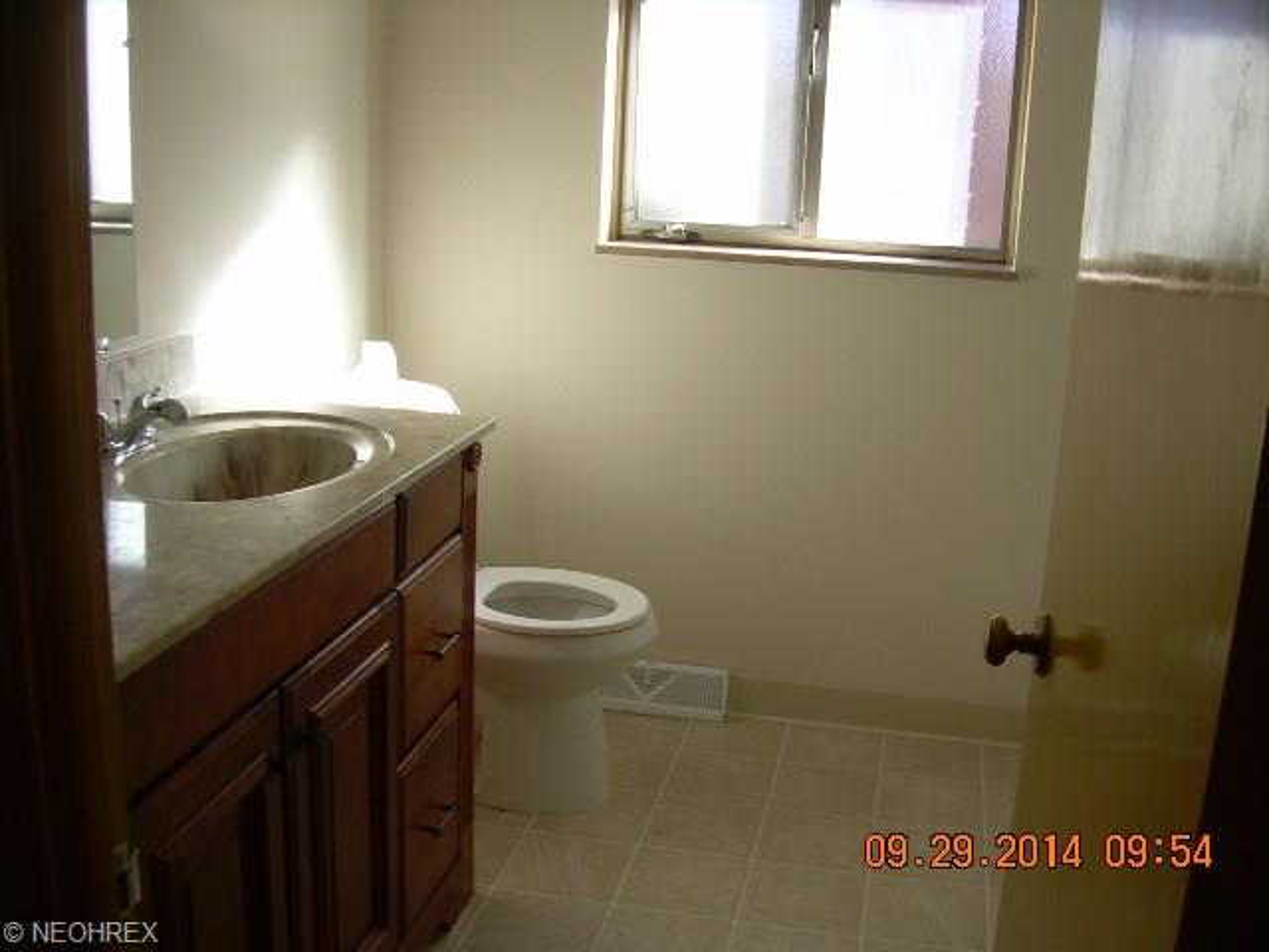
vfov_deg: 37.7
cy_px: 476
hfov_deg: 49.0
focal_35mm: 38
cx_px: 634
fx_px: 1393
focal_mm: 6.3
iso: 50
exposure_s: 1/35.6
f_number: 2.8
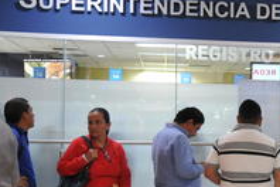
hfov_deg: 16.1
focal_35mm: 121
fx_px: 941
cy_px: 132
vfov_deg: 11.3
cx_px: 352
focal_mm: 32
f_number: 4.5
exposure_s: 1/30
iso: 1000
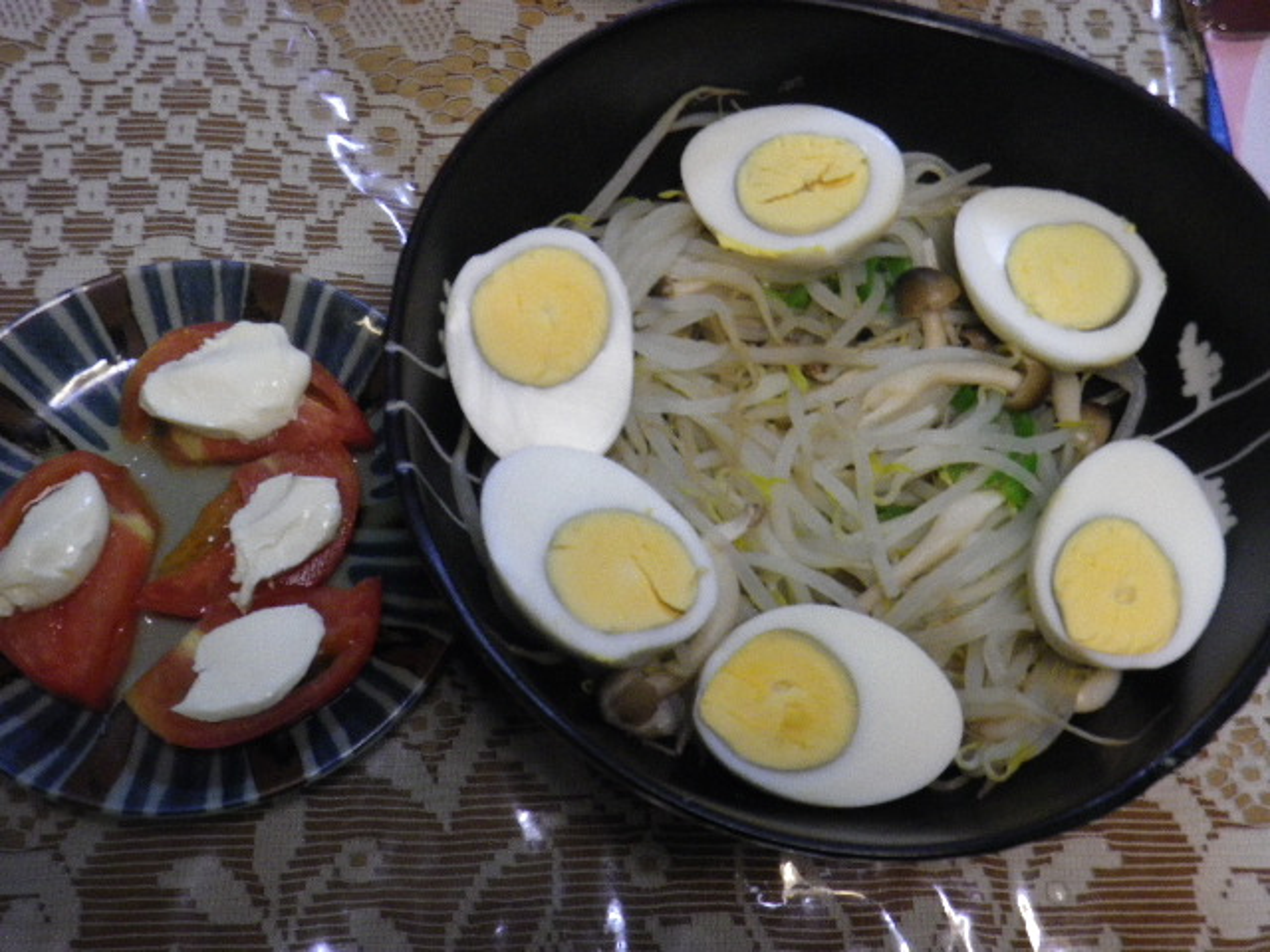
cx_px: 635
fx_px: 1504
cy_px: 476
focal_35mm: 41
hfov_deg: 45.8
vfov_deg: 35.1
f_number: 3.9
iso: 320
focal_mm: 7.3
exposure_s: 1/50
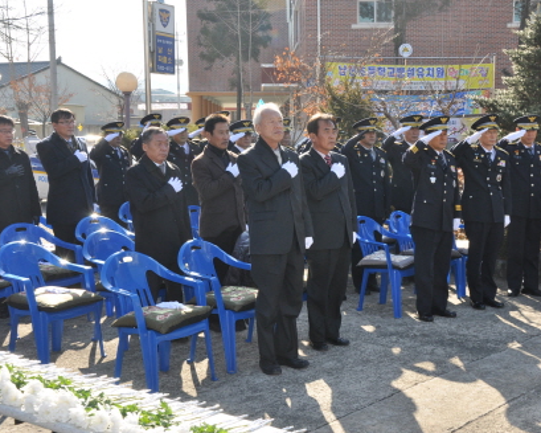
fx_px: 880
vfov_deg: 27.6
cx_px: 320
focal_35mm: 55
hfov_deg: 34.1
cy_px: 218
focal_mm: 32
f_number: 10
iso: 200
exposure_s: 1/200
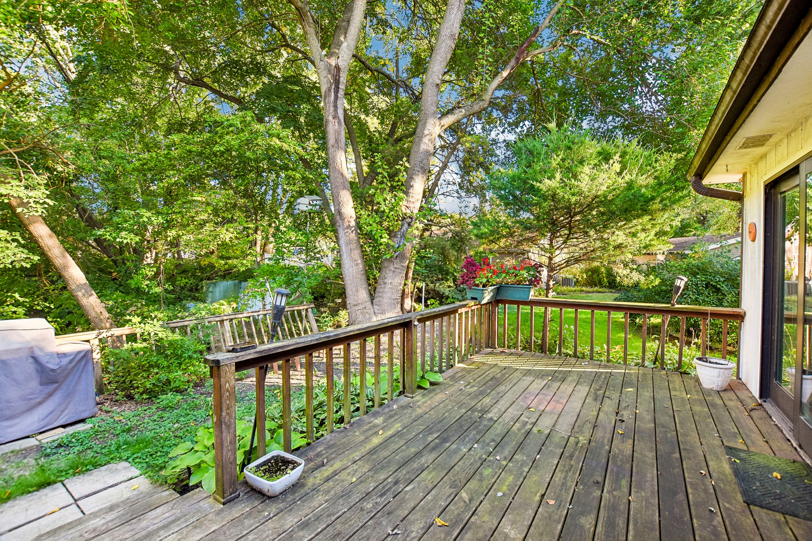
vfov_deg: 77.3
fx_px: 338
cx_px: 406
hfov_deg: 100.4
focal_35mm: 15
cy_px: 270
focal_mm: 10
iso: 400
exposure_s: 1/60
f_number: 8
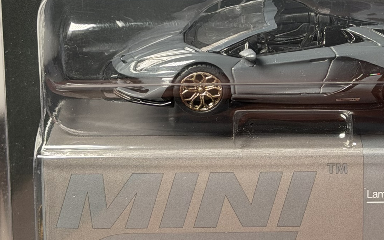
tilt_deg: -4.7
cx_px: 299
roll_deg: +0.1
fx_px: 1476
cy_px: -21
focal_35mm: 141
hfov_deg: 14.8
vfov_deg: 9.2
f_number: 1.78
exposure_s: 1/149
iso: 100
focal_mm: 6.76
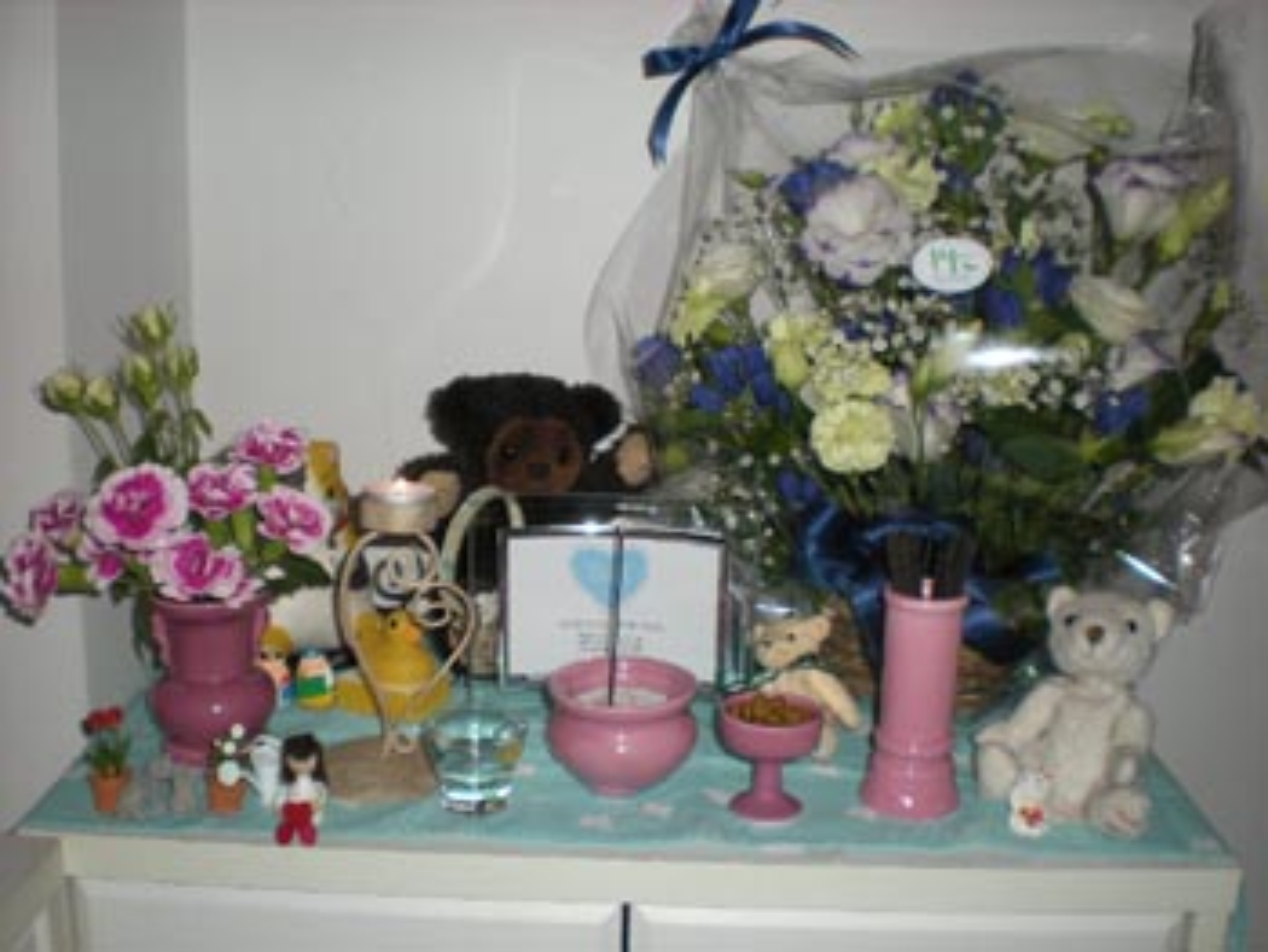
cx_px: 634
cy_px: 476
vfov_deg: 37.8
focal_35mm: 38
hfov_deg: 48.9
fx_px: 1393
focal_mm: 6.3
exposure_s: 1/60
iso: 64
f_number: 3.1
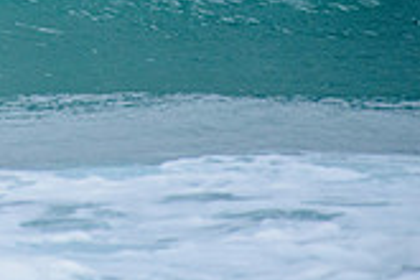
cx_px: -285
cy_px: -159
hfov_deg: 1.2
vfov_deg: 0.8
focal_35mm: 1760
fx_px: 20532
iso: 720
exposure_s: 1/2000
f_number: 5.6
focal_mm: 500
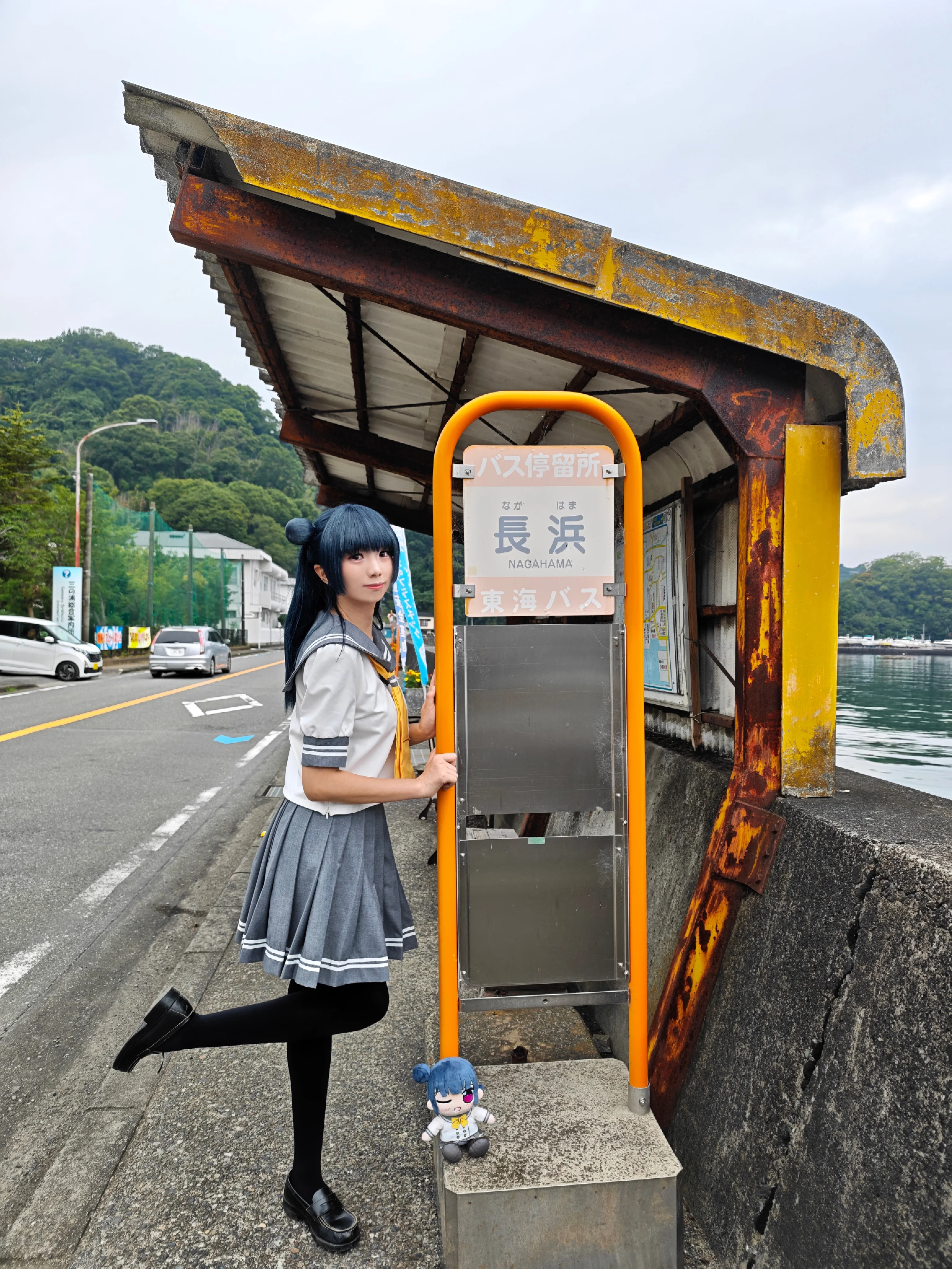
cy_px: 634
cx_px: 476
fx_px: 843
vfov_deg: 73.9
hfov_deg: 58.9
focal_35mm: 23
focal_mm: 6.62
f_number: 1.67
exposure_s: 1/1486
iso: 50
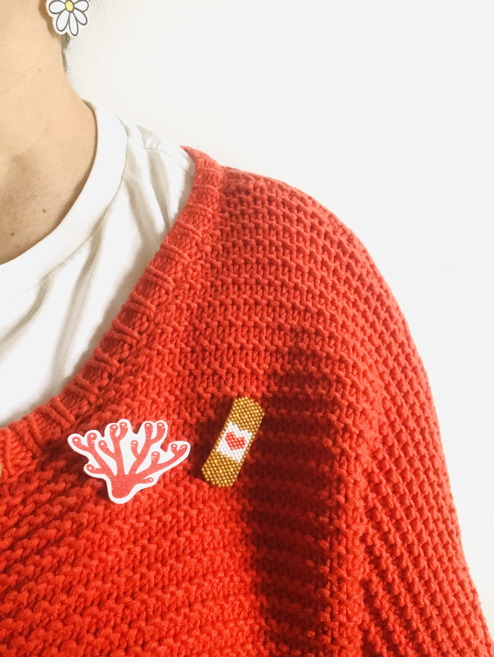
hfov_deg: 44.2
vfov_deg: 56.8
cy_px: 328
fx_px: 608
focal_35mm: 32
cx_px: 247
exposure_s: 1/23
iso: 160
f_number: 2.2
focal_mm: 2.87
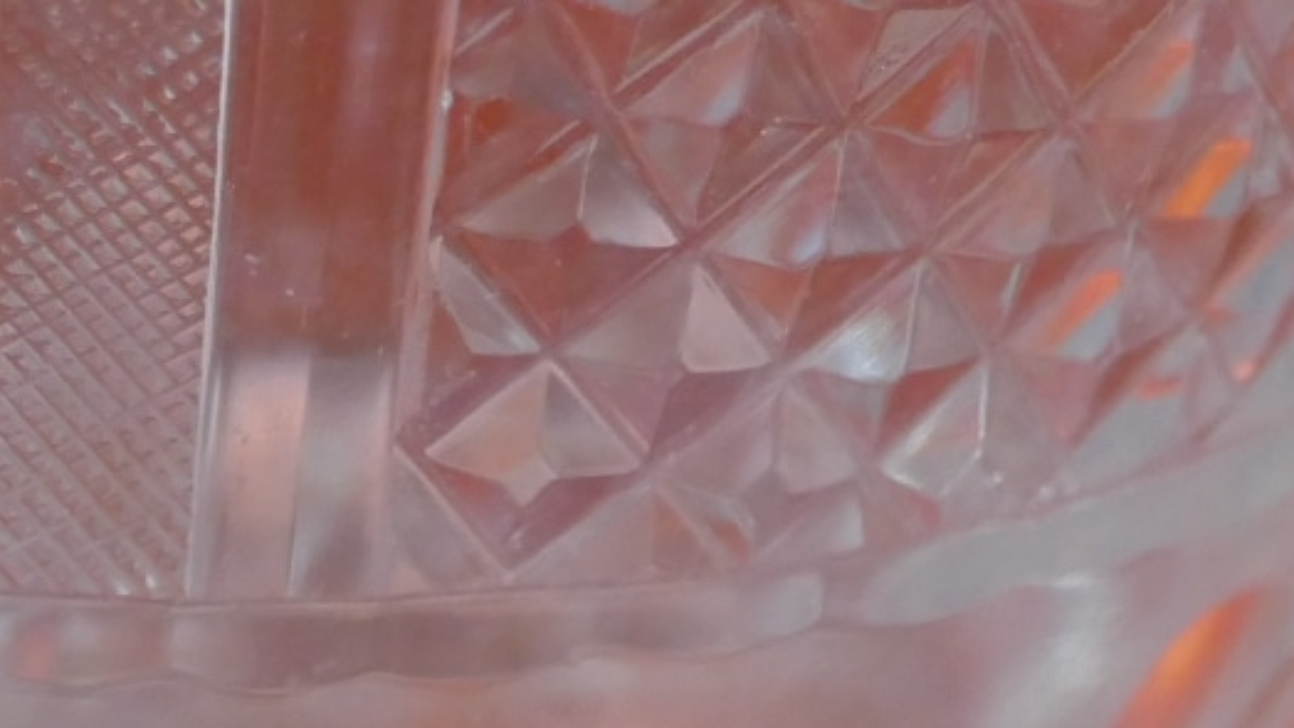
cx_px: 220
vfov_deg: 3.6
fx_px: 11565
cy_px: 849
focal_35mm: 337
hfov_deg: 6.4
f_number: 3.8
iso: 1600
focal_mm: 37.79
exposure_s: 1/25
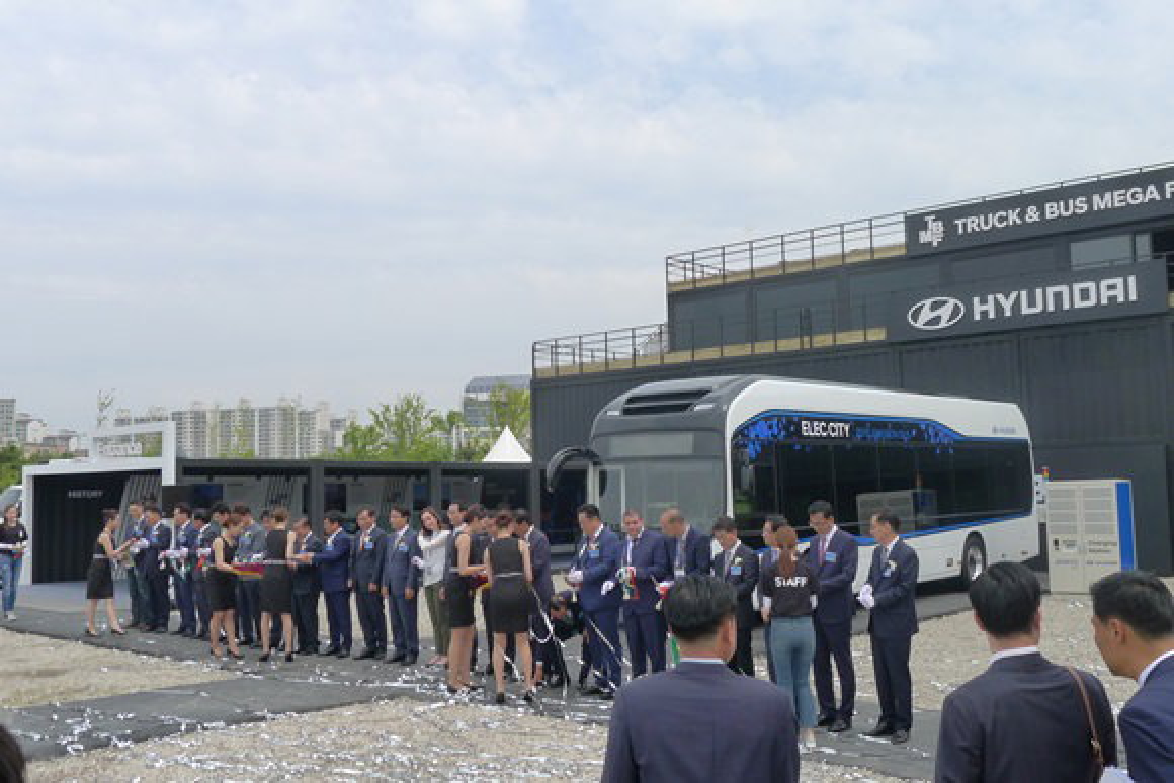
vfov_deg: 37.9
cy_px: 392
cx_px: 587
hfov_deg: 54.4
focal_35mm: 35
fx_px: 1142
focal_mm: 7.5
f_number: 4
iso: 125
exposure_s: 1/640
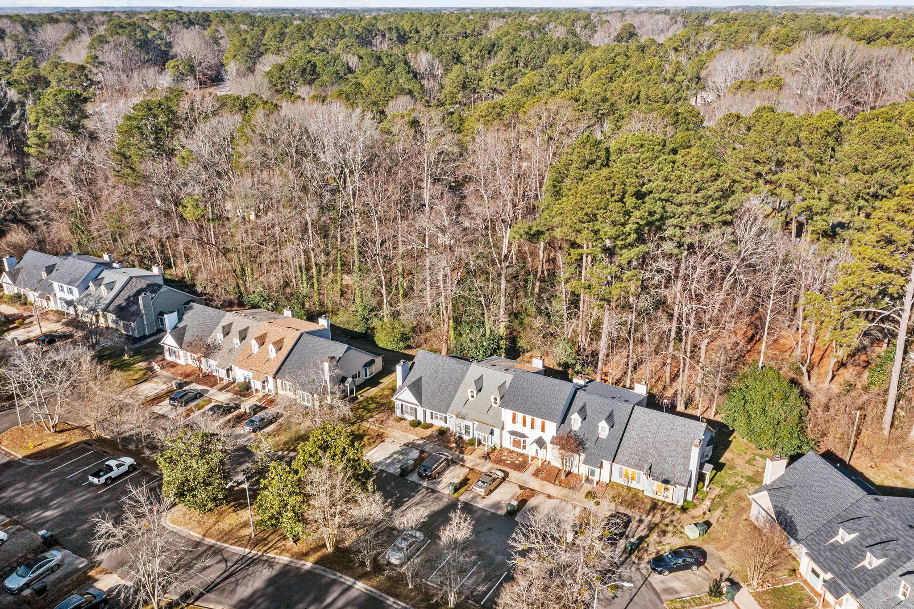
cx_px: 457
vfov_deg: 46.4
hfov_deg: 65.5
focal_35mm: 28
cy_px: 304
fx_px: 711
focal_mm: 10.26
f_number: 8
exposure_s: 1/640
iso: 100
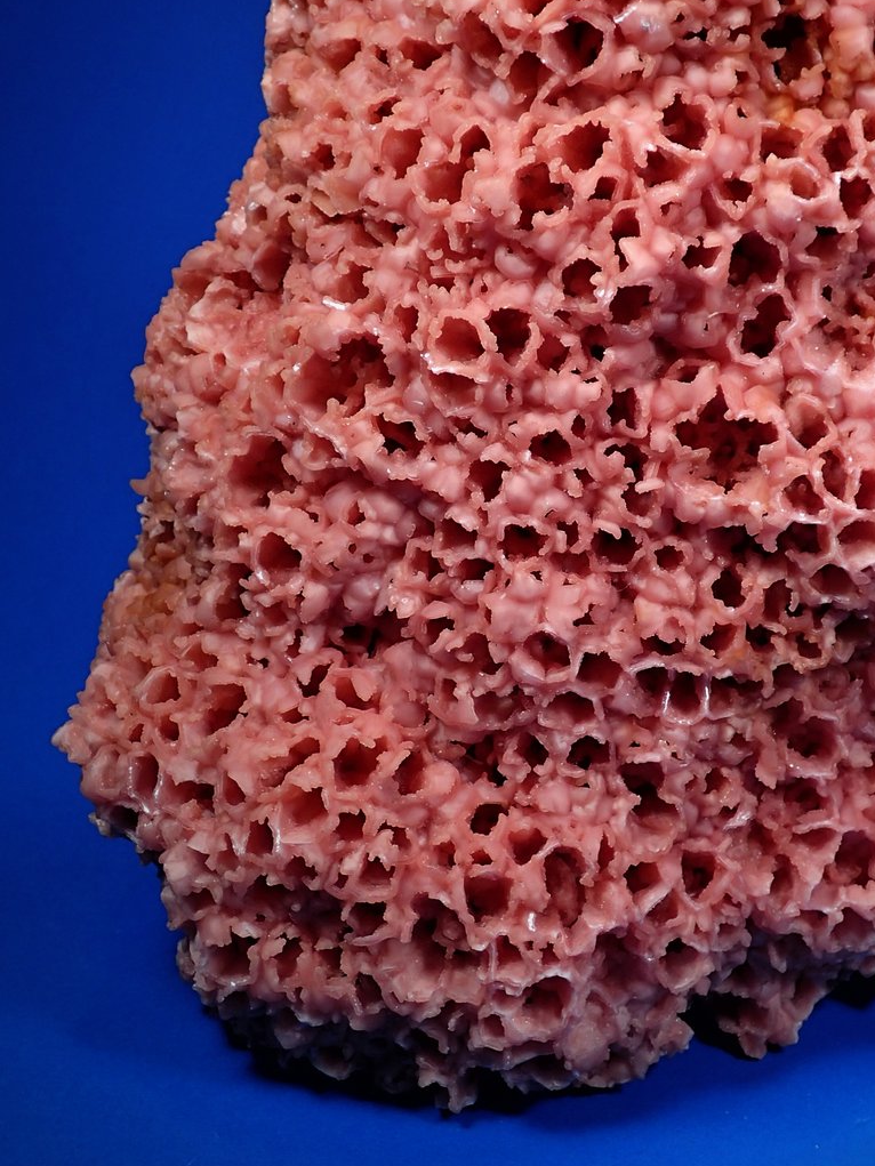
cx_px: 631
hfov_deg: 30.5
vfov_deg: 39.9
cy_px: 388
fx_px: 1584
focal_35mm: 47
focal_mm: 5.5
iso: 100
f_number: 2.3
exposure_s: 1/80
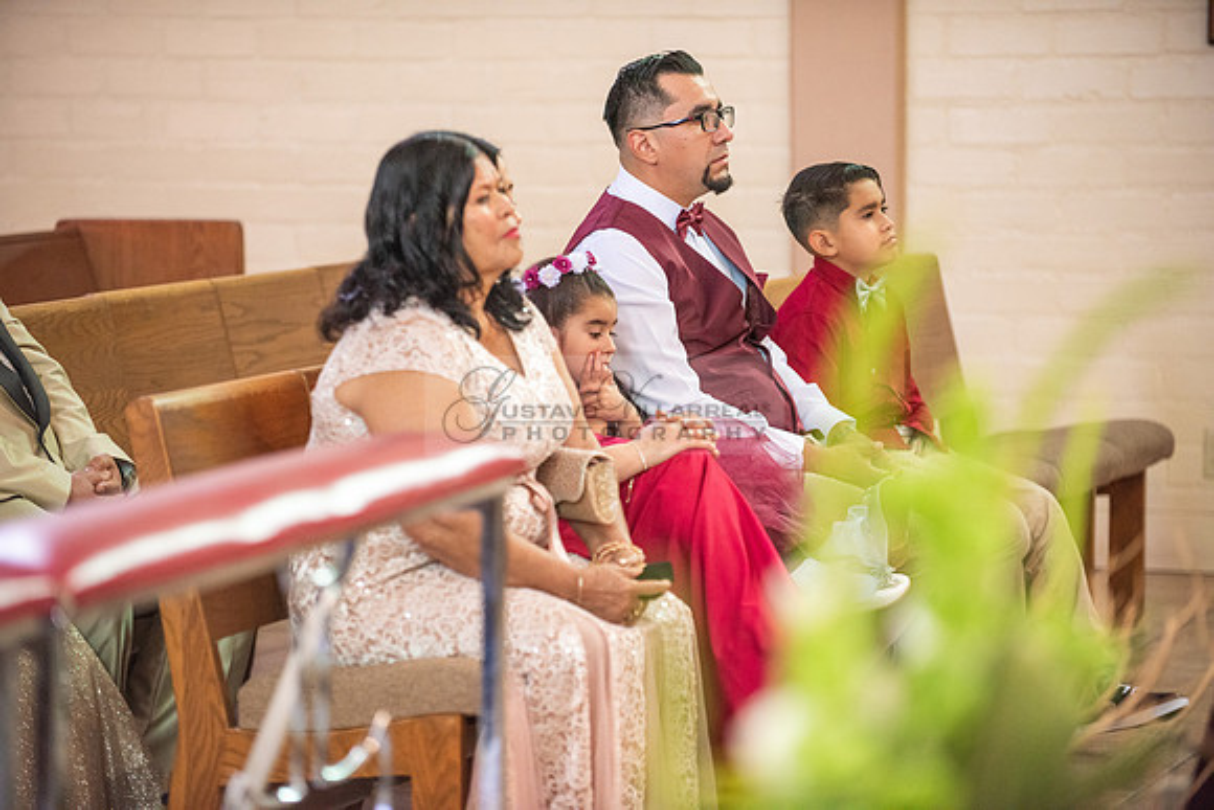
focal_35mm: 140
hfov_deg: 14.7
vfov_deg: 9.8
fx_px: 4722
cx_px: 607
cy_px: 405
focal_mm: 140
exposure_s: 1/250
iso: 2000
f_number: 2.8
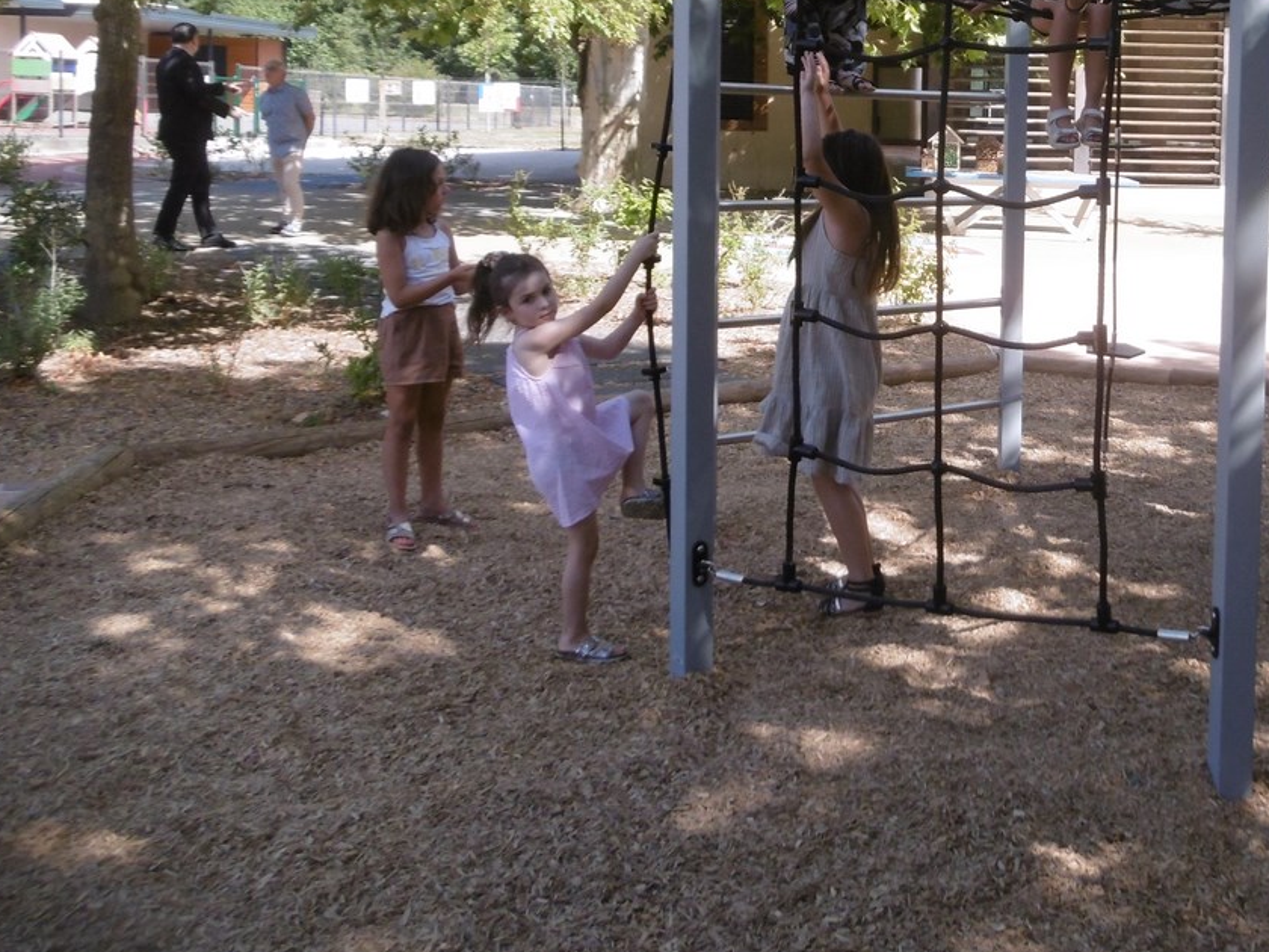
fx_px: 1466
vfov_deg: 34.9
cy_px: 196
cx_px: 1012
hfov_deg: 44.5
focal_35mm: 40
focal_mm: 4.3
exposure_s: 1/400
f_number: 3.1
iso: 100
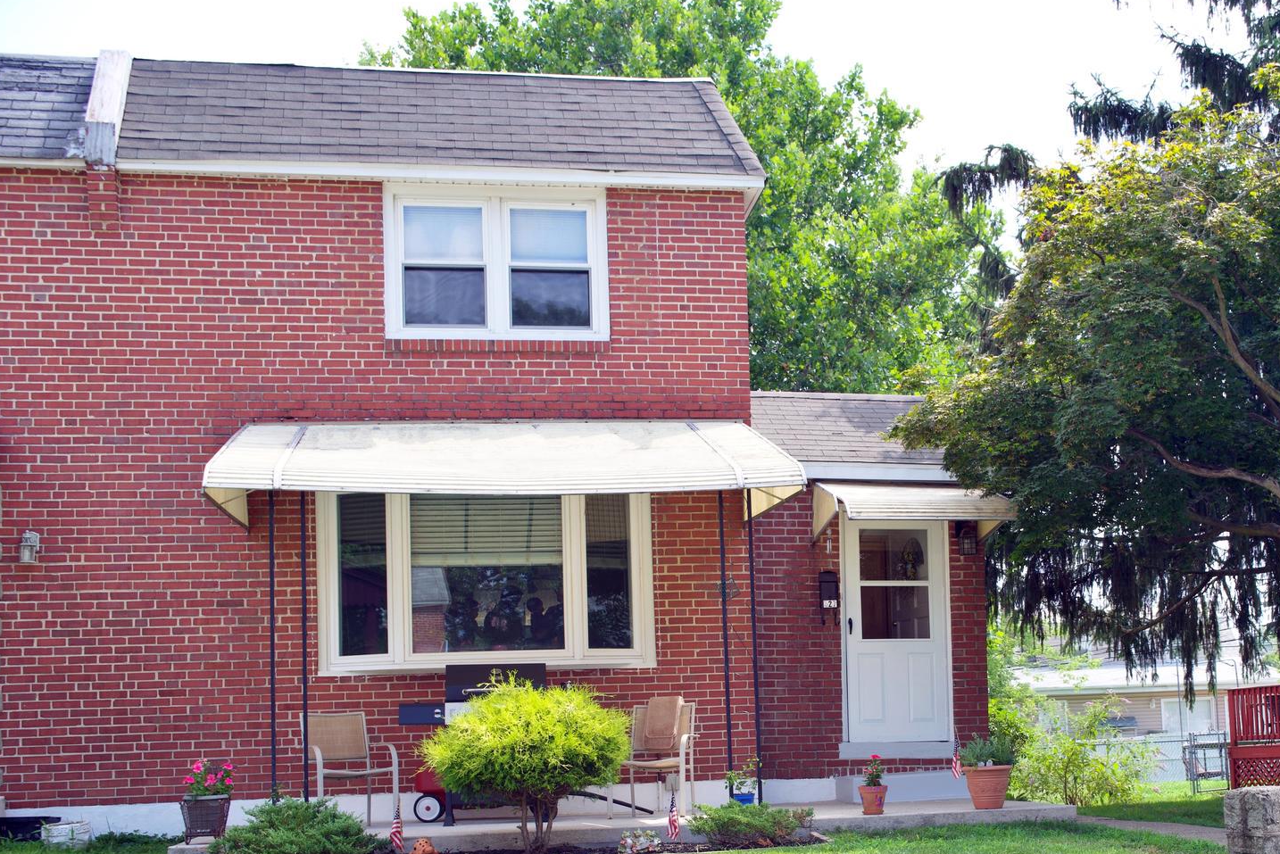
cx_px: 849
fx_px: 1778
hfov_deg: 39.1
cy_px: 597
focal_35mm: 50
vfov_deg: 26.8
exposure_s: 1/200
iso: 200
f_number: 8
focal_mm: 35
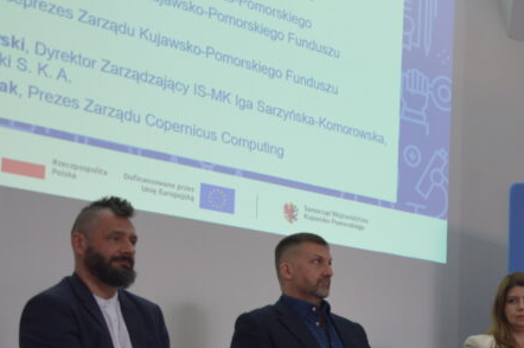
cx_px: 598
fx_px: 1123
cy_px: 324
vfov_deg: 17.3
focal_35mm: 77
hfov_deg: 24.3
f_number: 3.8
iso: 400
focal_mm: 21
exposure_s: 1/25
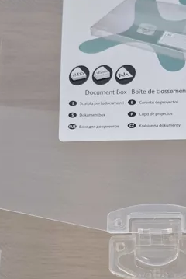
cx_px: 163
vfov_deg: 27.9
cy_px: 223
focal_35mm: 71
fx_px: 549
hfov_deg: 18.9
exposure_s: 1/60
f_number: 1.8
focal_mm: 5.54
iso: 200
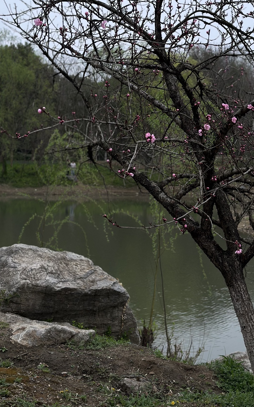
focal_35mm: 62
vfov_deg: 32.9
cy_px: 168
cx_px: 157
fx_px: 687
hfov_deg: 20.9
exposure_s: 1/491
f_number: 1.78
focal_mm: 6.86
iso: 80
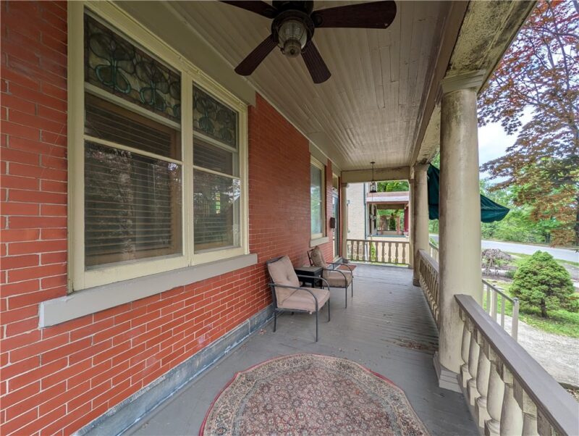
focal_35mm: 12
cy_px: 218
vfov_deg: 94.6
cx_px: 290
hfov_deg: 110.5
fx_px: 201
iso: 49
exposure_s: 1/1104
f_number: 1.7
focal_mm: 2.02
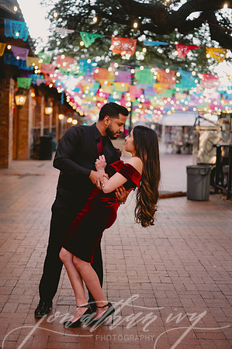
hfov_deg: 26.9
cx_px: 116
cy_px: 174
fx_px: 484
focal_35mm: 50
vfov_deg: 39.6
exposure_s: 1/160
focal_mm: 50
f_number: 2
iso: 1600
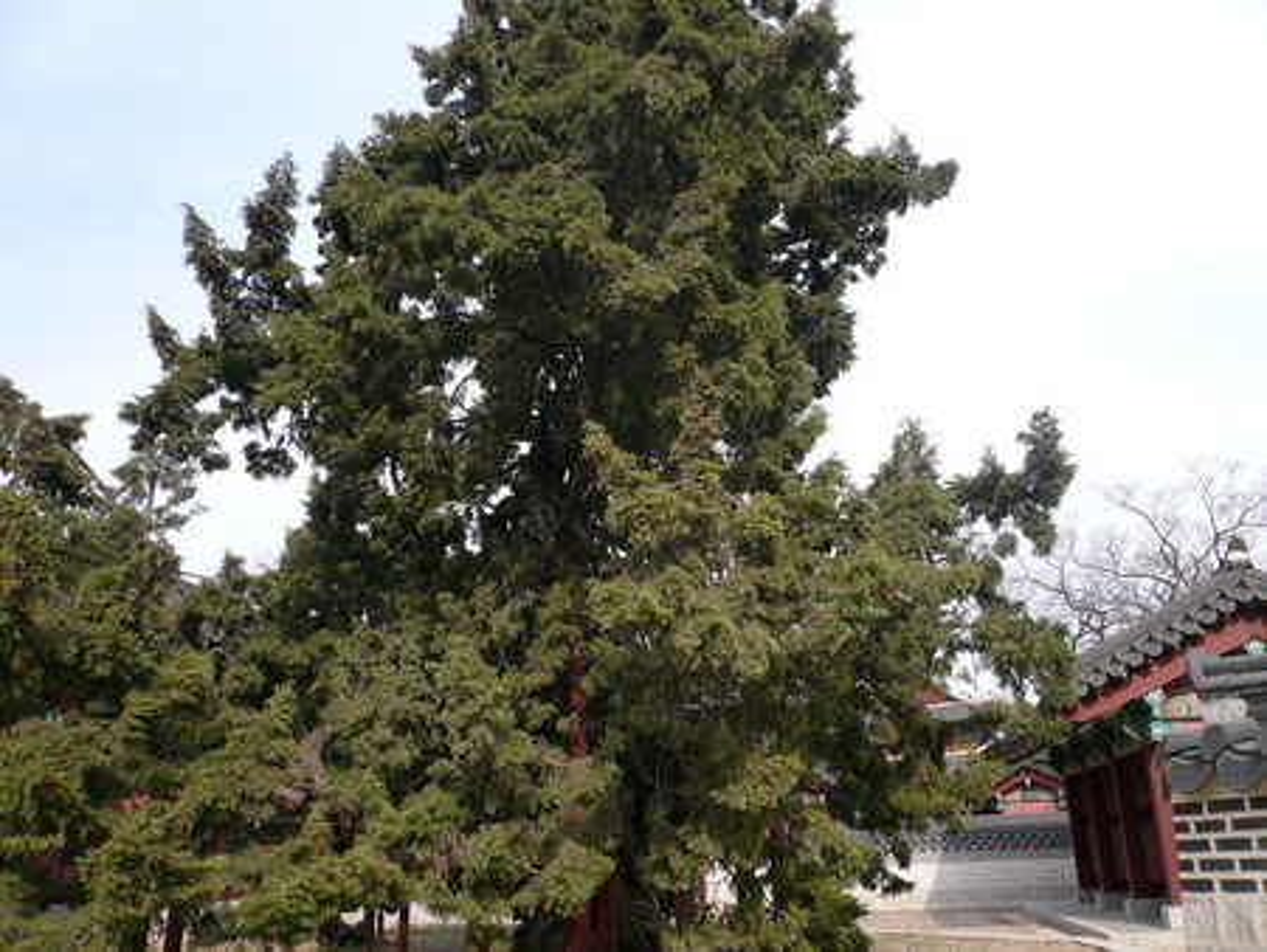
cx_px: 634
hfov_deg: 63.4
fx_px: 1025
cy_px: 476
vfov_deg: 49.8
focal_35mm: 28
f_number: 2.8
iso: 100
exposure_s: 1/500
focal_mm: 4.6
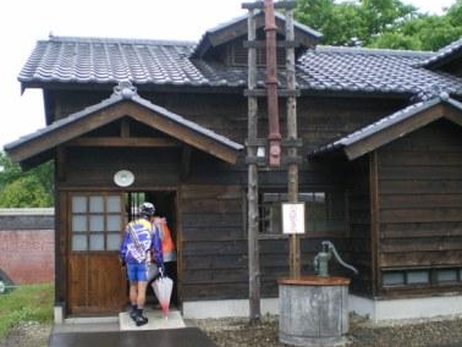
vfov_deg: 32.2
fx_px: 601
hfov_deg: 42.0
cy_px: 182
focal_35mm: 45
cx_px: 216
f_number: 3.1
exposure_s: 1/125
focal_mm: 6.3
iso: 64
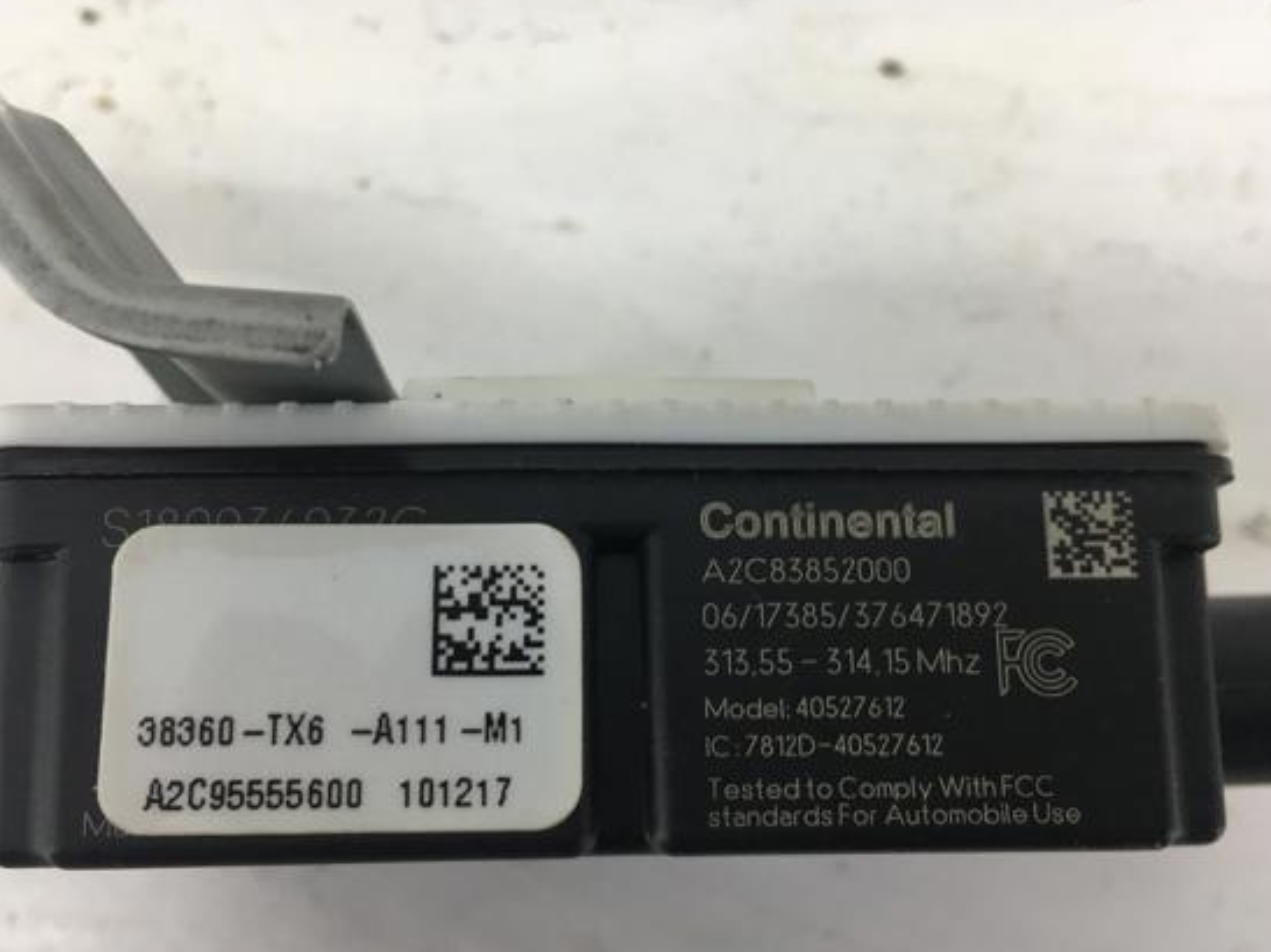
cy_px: 491
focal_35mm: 34
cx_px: 631
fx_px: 1248
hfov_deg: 54.0
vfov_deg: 41.8
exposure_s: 1/33
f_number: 2.2
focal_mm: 4.15
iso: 25
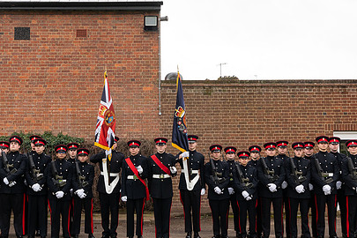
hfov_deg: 36.8
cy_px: 101
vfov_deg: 25.0
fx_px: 535
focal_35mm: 54
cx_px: 152
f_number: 8
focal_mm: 28
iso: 400
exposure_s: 1/250
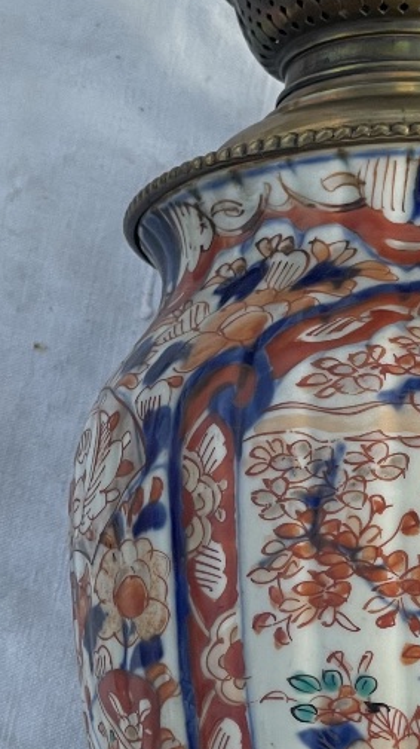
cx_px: 407
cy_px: 682
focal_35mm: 135
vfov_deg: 15.7
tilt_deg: -82.1
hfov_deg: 8.9
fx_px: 2676
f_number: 2
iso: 25
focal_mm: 6
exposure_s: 1/1020
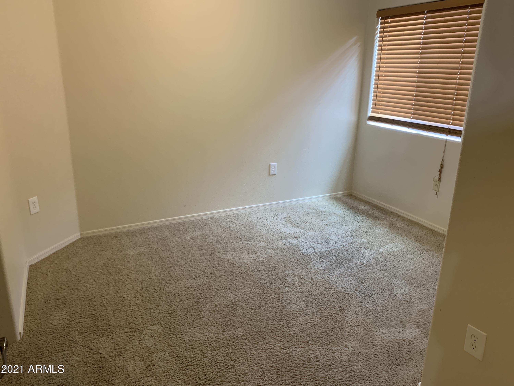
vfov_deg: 53.1
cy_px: 193
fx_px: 386
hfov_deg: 67.3
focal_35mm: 26
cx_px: 257
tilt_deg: -14.9
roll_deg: +0.0
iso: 250
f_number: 1.8
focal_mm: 4.25
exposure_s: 1/60
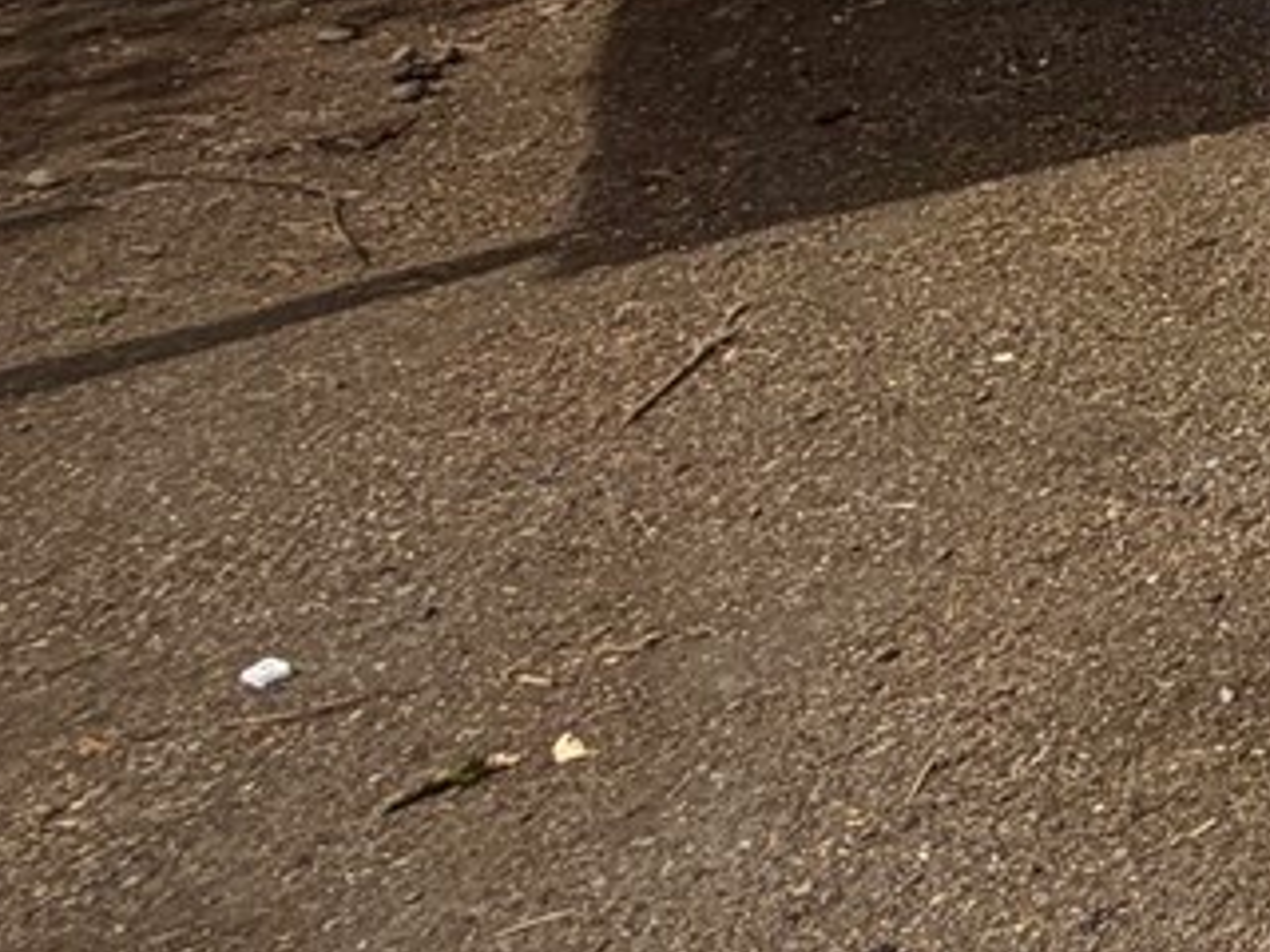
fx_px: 2568
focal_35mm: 70
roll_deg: -0.5
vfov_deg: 16.8
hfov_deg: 16.7
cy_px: -849
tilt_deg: -2.5
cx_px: 2794
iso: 25
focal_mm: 2.22
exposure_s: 1/770
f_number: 2.2
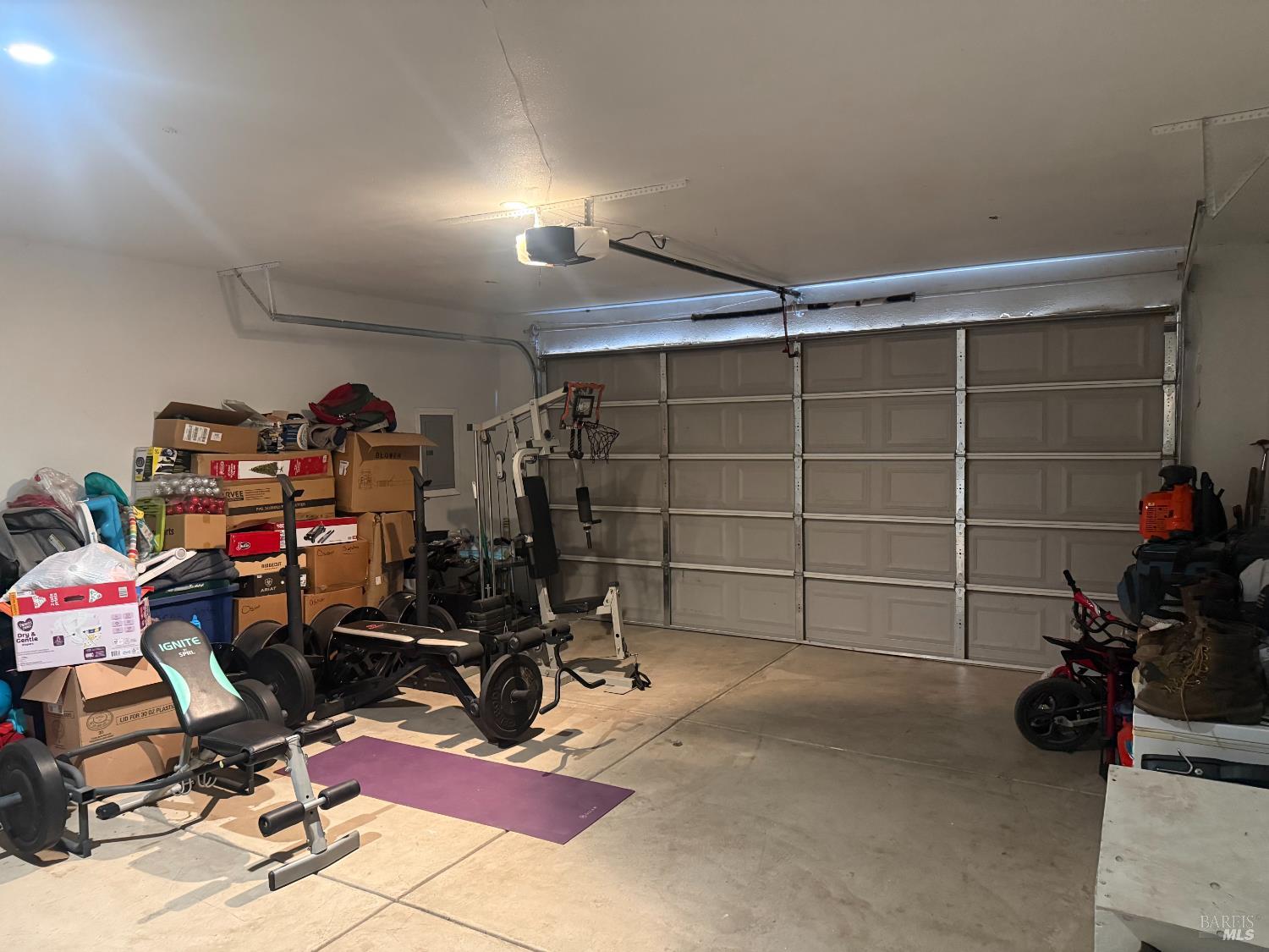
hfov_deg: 71.6
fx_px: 880
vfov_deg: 56.8
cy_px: 476
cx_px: 634
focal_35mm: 24
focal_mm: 6.76
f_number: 1.78
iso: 1000
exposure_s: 1/36
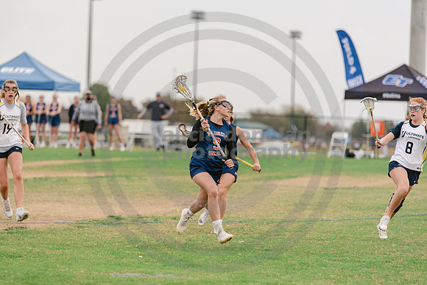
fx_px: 2373
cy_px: 142
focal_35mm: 200
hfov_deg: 10.3
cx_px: 214
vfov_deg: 6.9
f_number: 3.2
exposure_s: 1/1250
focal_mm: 200
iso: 250
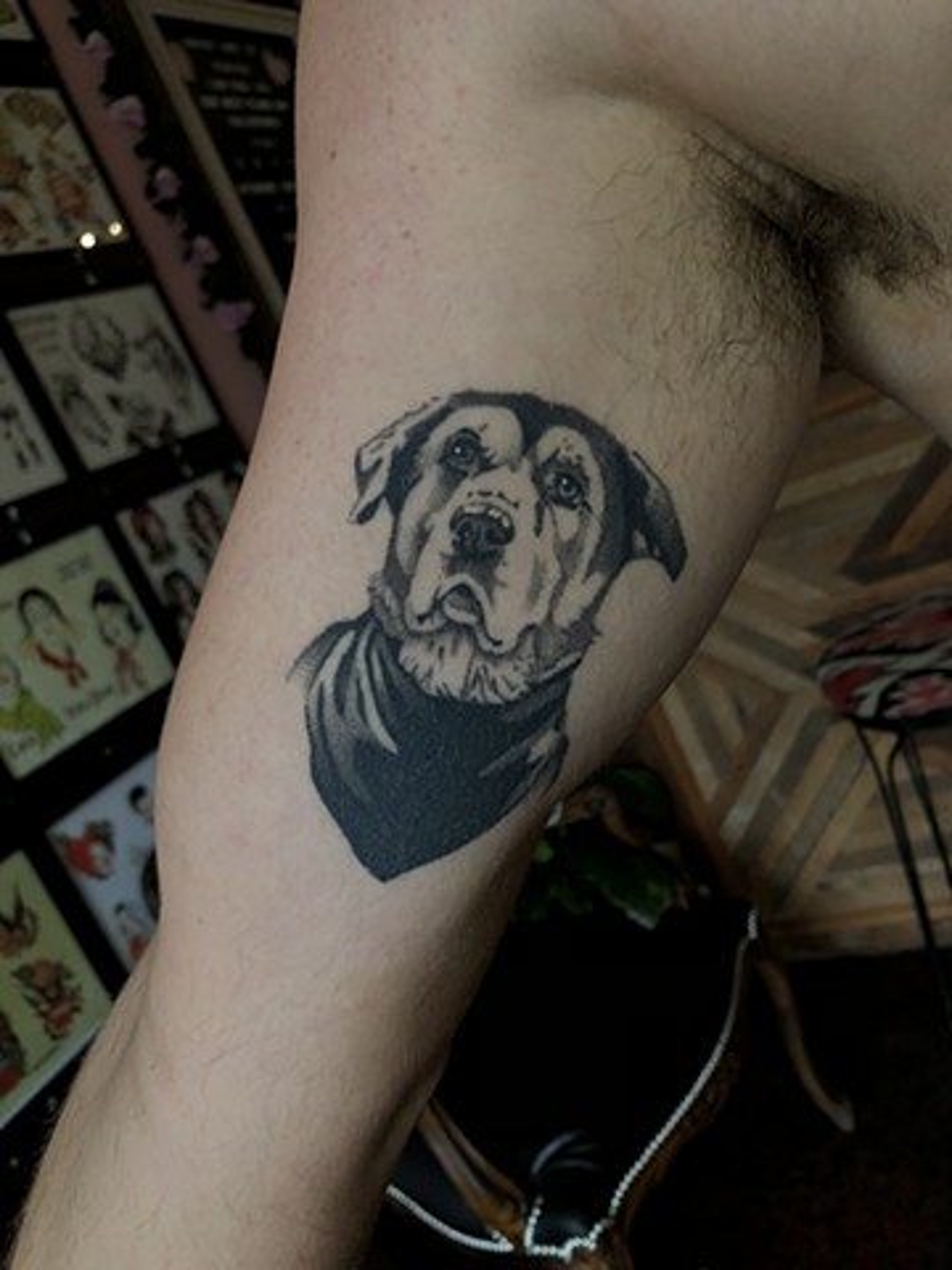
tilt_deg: -11.1
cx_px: 476
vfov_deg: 63.4
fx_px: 1027
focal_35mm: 28
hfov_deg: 49.7
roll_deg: +25.9
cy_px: 635
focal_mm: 4
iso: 32
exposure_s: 1/120
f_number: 1.8
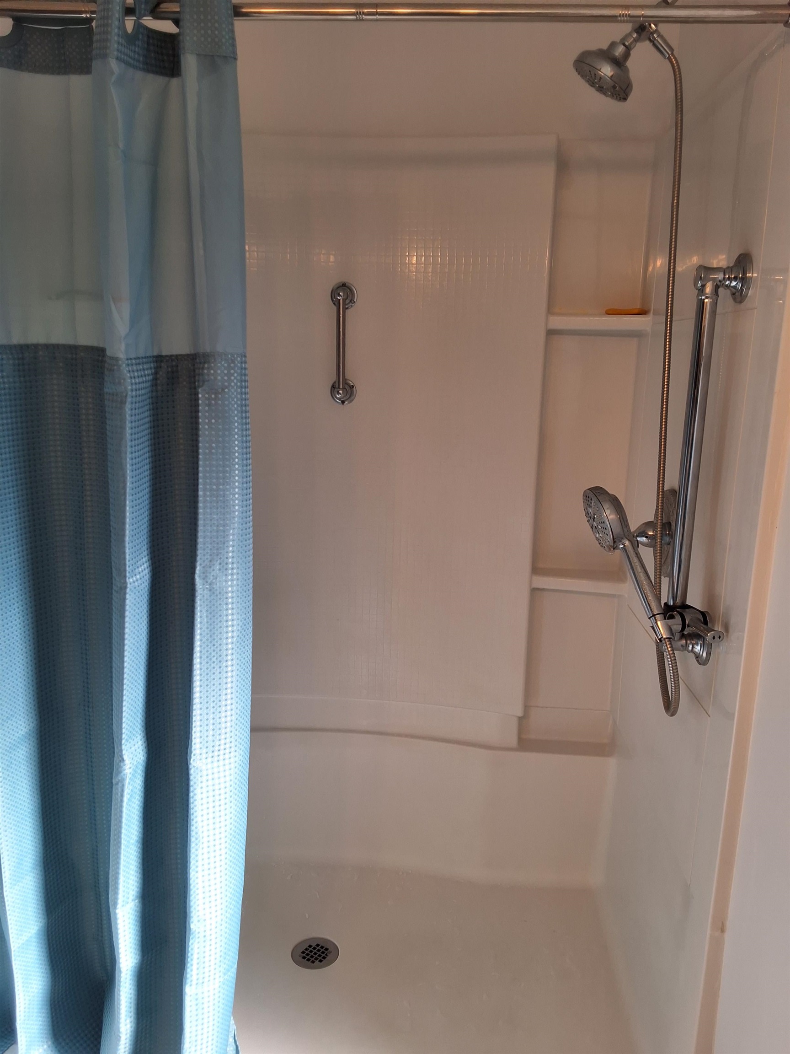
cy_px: 527
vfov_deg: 63.4
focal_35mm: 28
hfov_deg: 49.7
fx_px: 852
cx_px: 395
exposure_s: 1/126
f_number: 1.9
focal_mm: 2.91
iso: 32
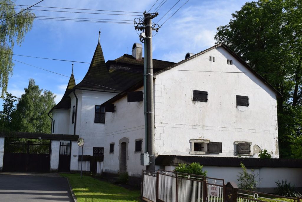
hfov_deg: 51.3
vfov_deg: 35.5
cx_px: 151
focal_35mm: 38
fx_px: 315
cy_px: 101
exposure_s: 1/320
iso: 200
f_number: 9
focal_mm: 25
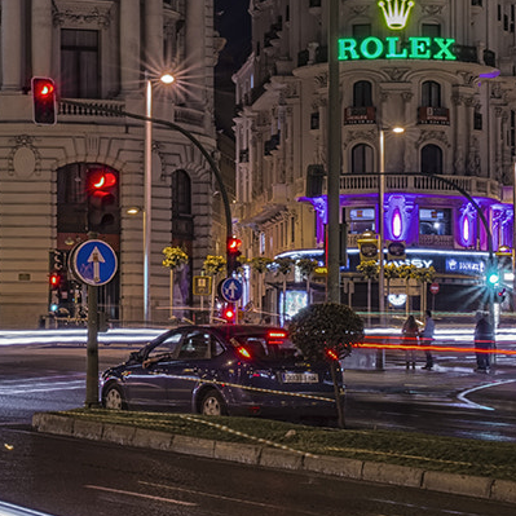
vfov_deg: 11.5
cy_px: -49
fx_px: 2530
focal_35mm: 150
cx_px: -17
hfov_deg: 11.5
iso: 250
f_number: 18
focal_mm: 44
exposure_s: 4
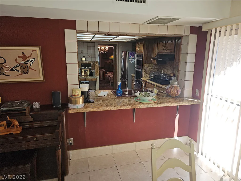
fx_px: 160
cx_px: 120
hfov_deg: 73.9
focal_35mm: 23
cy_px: 90
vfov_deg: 58.9
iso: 20
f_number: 1.7
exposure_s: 1/60
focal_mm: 6.3
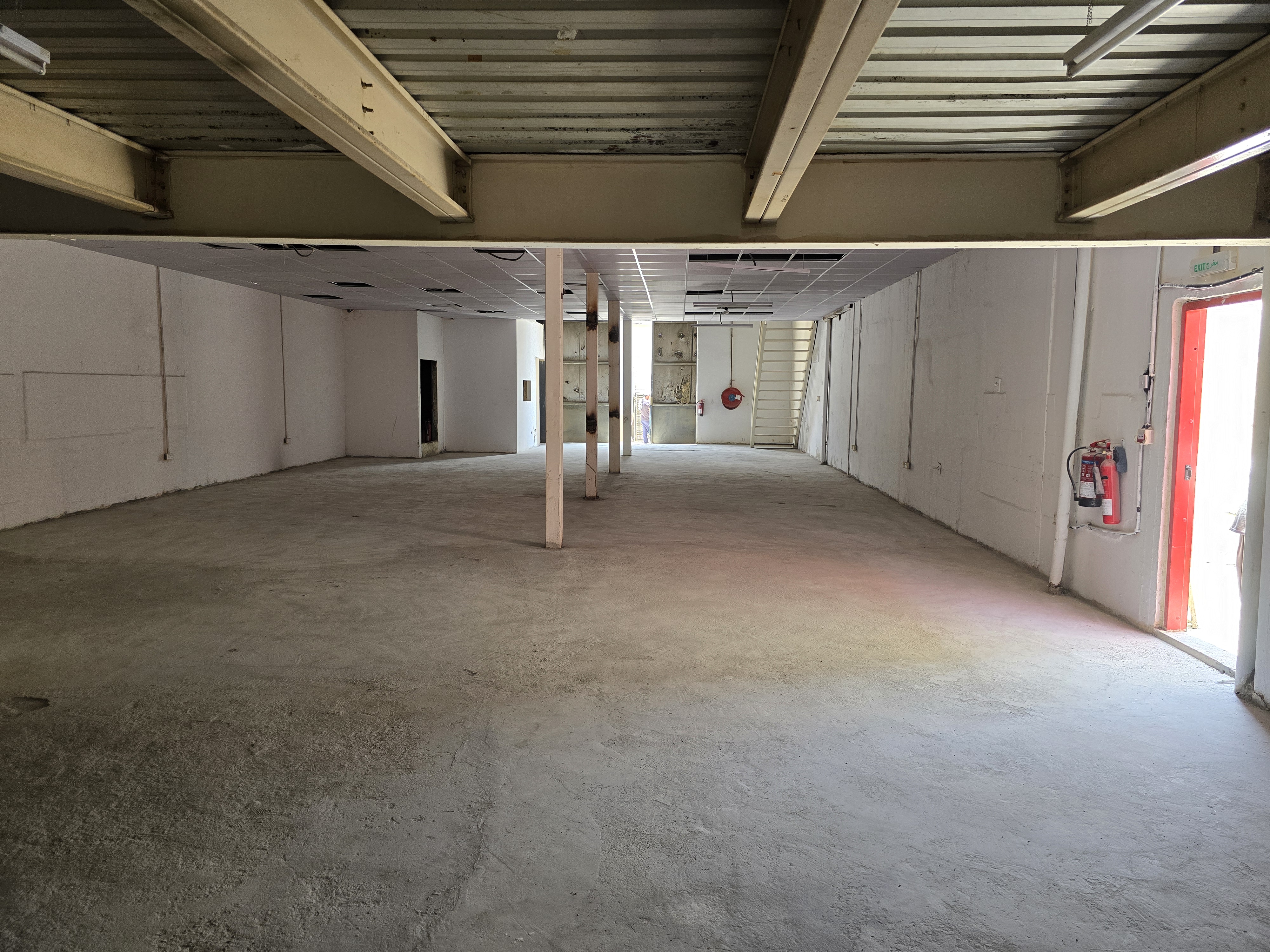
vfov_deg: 58.9
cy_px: 476
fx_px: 844
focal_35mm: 23
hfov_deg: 73.9
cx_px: 635
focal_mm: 6.3
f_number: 1.7
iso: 200
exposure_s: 1/180
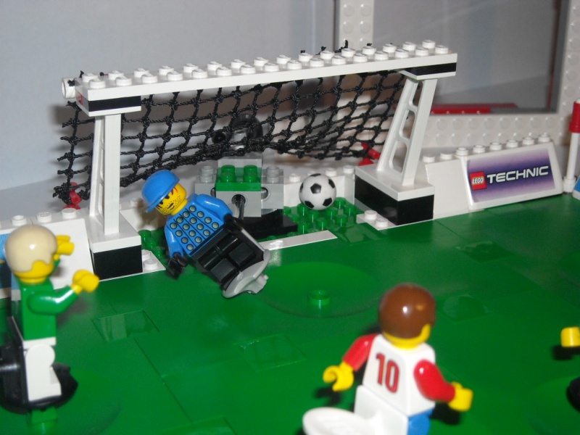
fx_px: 1022
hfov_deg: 31.7
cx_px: 290
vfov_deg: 24.0
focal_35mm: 61
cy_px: 218
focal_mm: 9.87
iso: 200
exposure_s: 1/125
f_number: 6.9
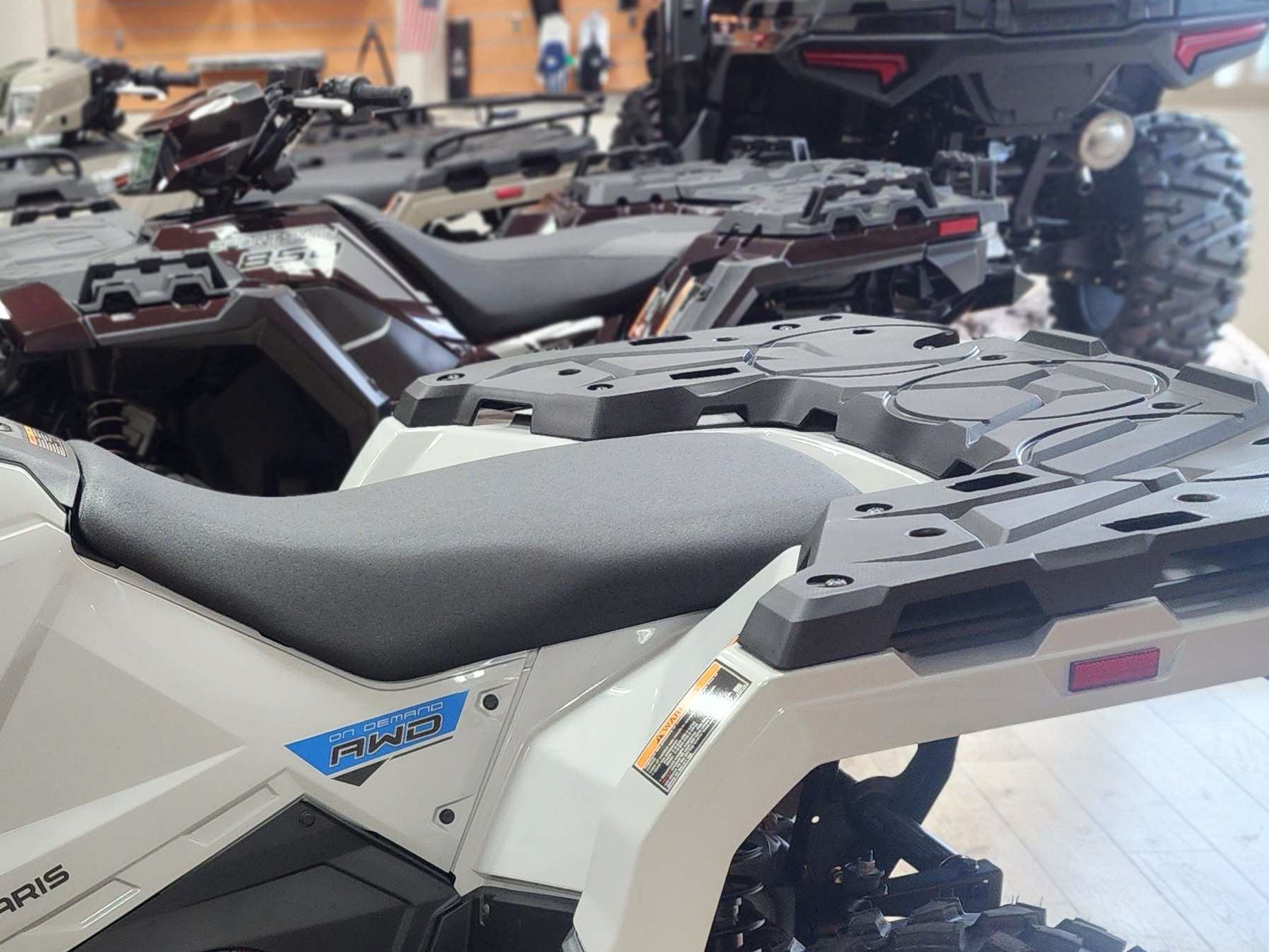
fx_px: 1870
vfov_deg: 26.8
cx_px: 227
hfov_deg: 36.1
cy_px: 975
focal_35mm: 51
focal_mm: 6.4
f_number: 1.8
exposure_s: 1/60
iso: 320
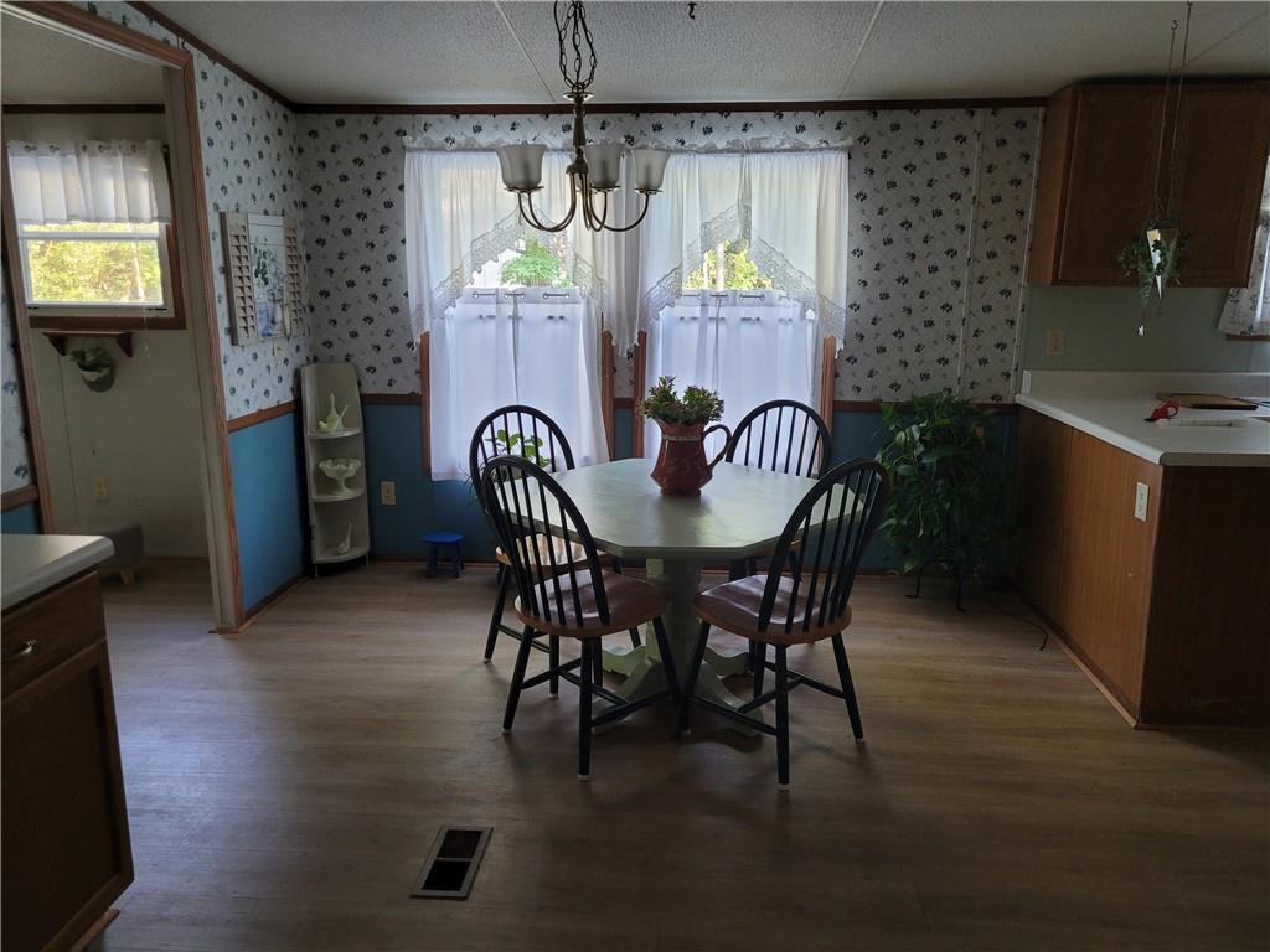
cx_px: 635
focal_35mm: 26
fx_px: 954
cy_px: 476
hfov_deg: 67.3
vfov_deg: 53.1
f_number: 1.8
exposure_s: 1/60
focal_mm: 5.4
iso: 200
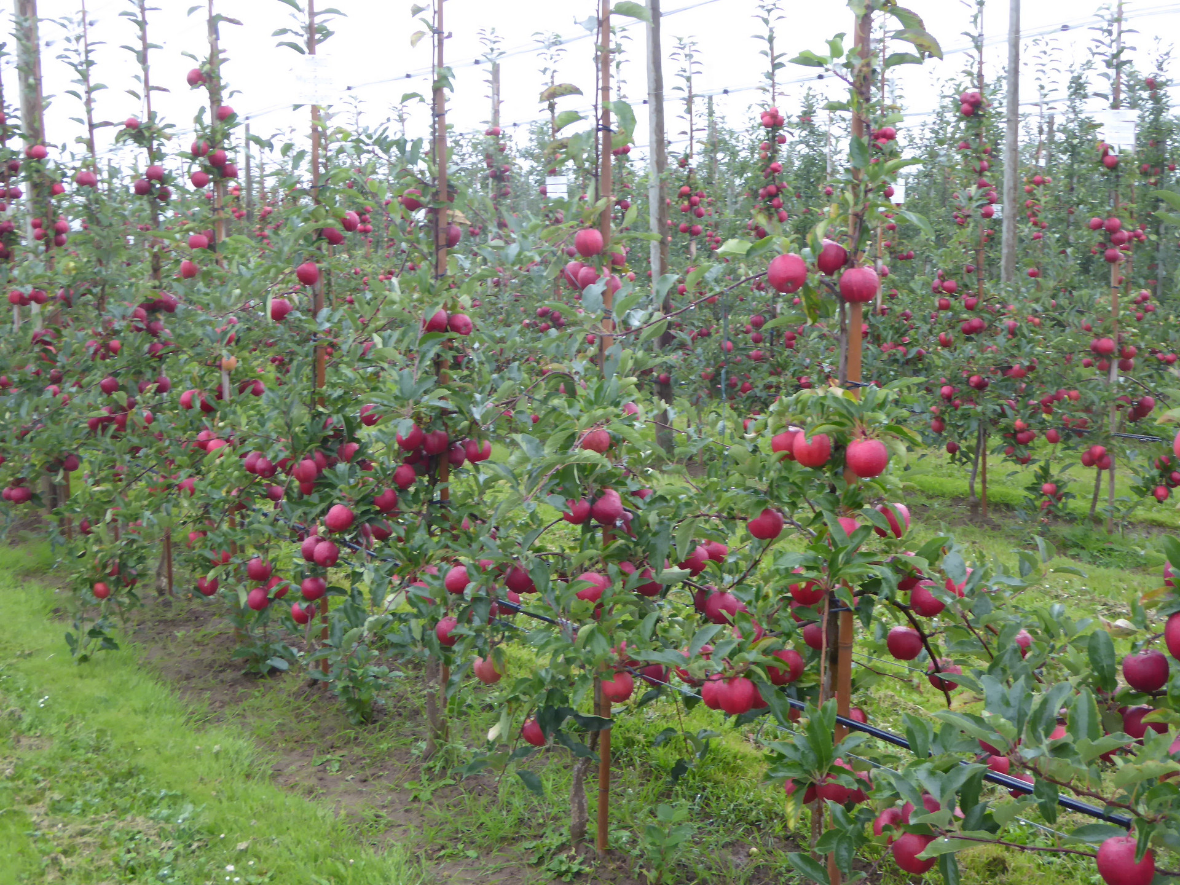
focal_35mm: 46
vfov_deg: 31.5
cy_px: 442
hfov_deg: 41.2
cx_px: 590
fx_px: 1568
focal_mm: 7.8
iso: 250
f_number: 3.9
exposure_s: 1/60
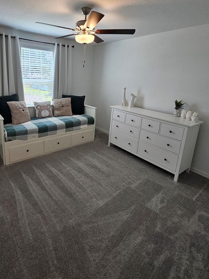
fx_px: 145
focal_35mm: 18
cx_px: 79
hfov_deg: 70.5
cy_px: 110
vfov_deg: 86.5
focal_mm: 1.7
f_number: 2.2
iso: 40
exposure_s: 1/60
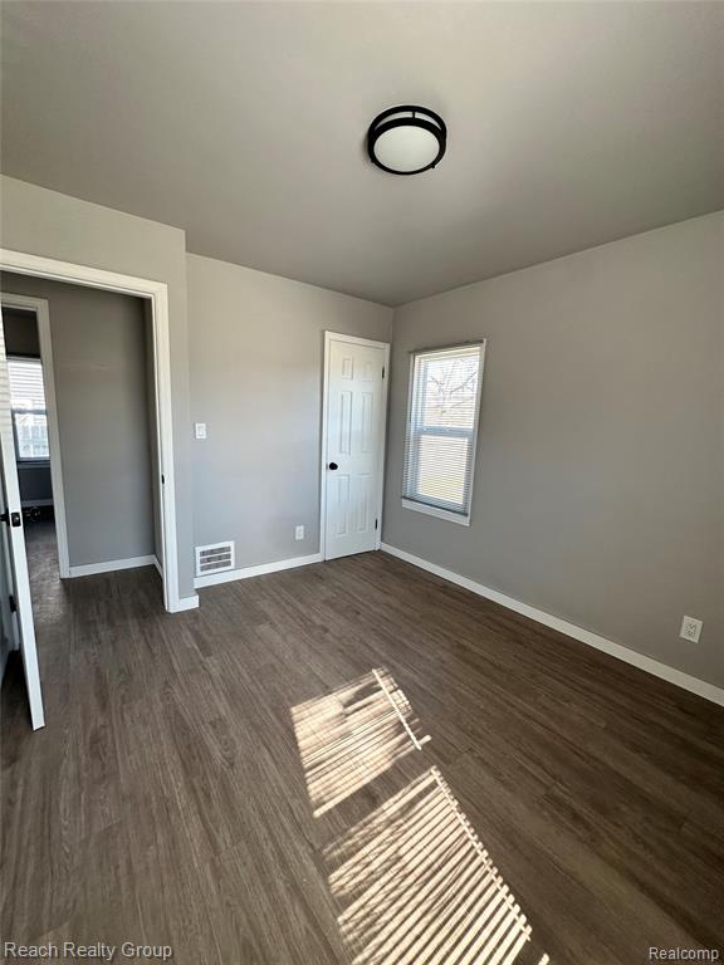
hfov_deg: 85.7
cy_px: 482
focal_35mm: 14
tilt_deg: -8.8
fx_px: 390
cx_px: 362
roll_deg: -3.1
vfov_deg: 102.1
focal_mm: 2.22
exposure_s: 1/99
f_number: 2.2
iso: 80
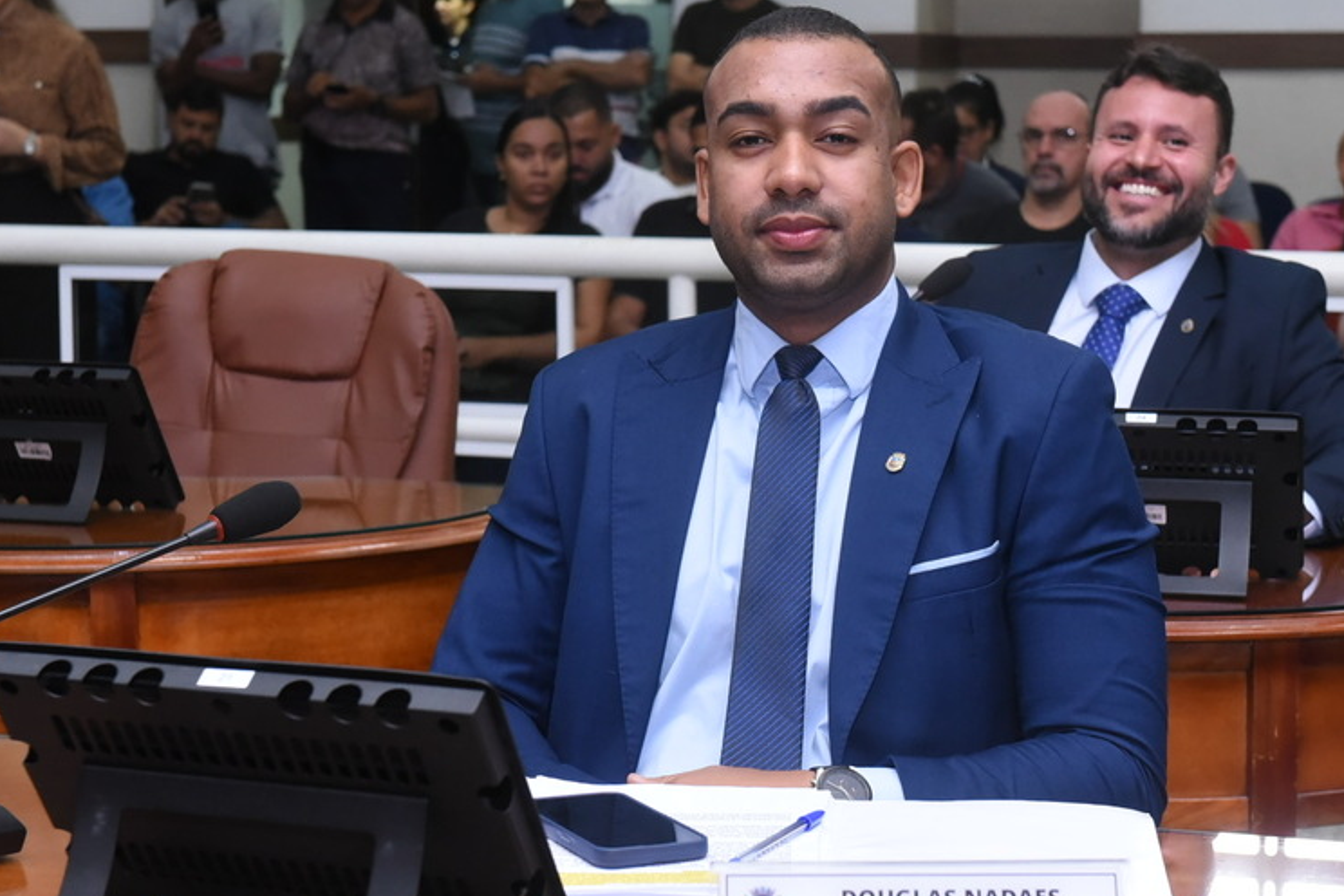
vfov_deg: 17.5
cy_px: 413
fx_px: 2912
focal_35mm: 78
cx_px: 719
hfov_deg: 26.0
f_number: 6.3
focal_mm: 58
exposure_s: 1/160
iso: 5000
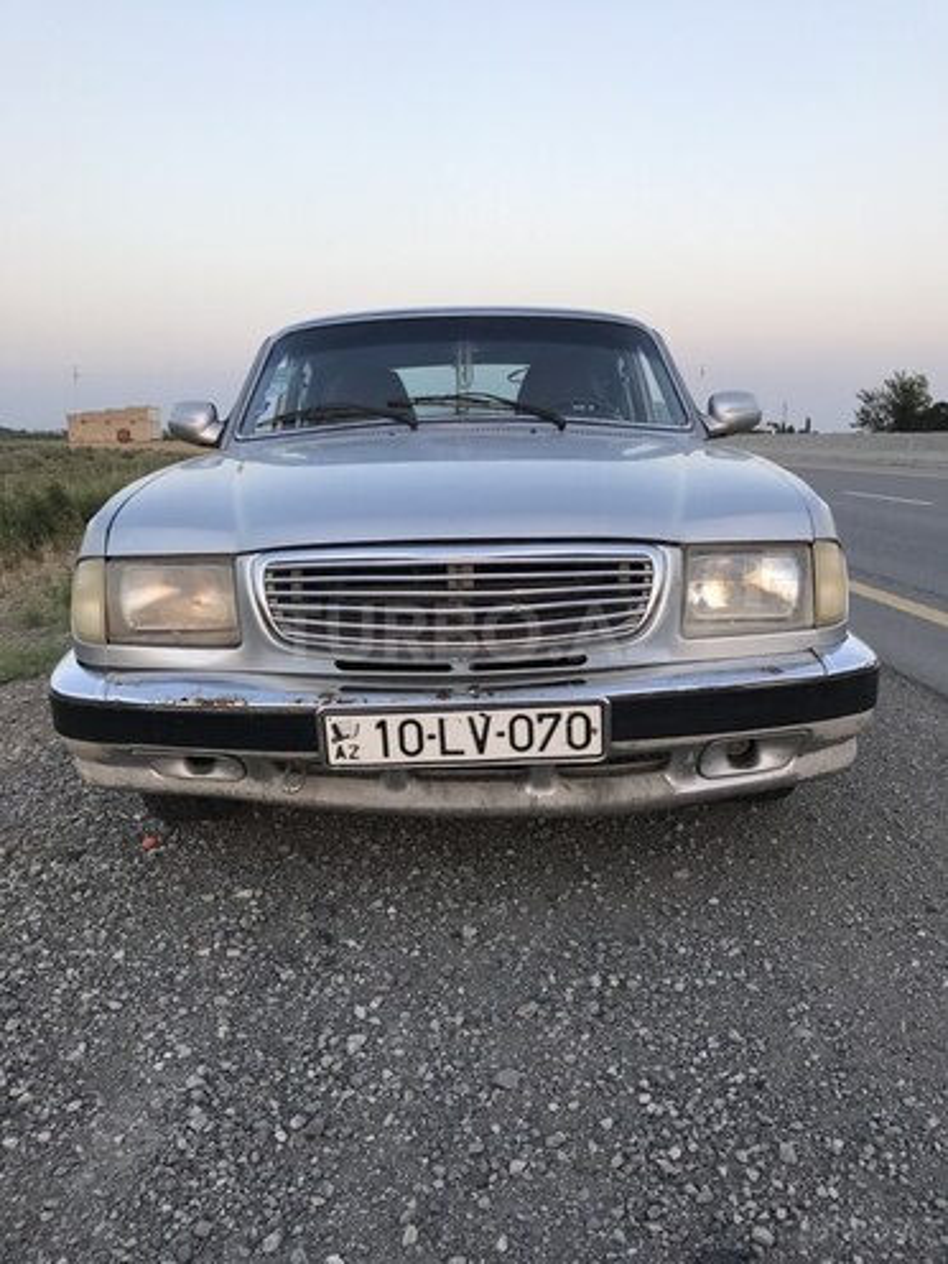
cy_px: 632
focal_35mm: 28
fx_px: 1022
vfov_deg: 63.4
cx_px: 474
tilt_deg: -8.6
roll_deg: -0.4
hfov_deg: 49.7
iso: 20
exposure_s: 1/118
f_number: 1.8
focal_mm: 3.99
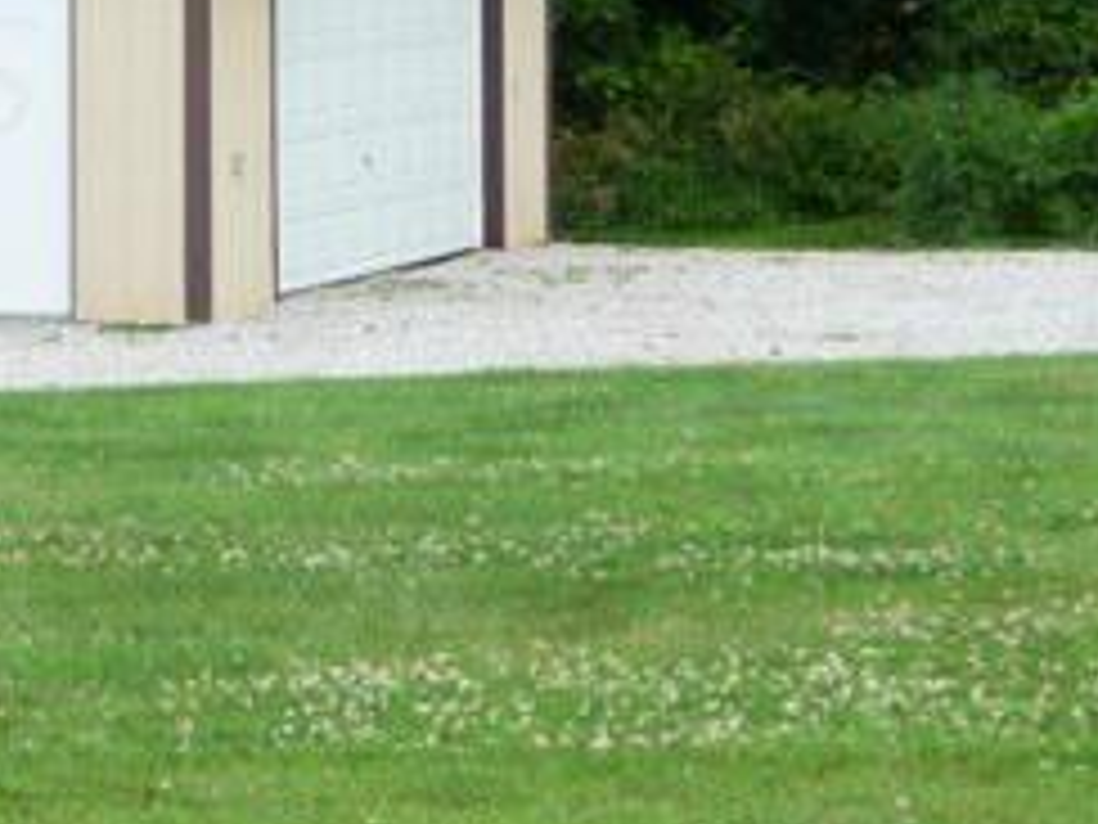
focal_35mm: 176
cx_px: -256
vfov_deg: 8.4
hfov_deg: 11.0
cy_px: 68
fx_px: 5583
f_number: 4.5
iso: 100
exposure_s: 1/400
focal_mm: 11.3
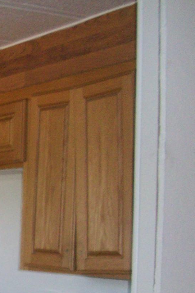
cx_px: -162
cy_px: 239
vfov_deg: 22.5
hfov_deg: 13.6
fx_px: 724
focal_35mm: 89
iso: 160
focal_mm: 5.7
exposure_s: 1/60
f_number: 2.8
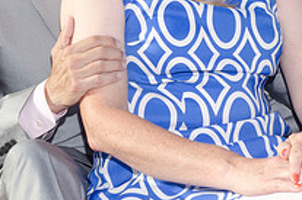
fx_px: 1615
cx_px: 187
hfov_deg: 10.7
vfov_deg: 7.0
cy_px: -57
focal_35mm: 193
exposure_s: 1/250
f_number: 10
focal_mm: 46
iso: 100
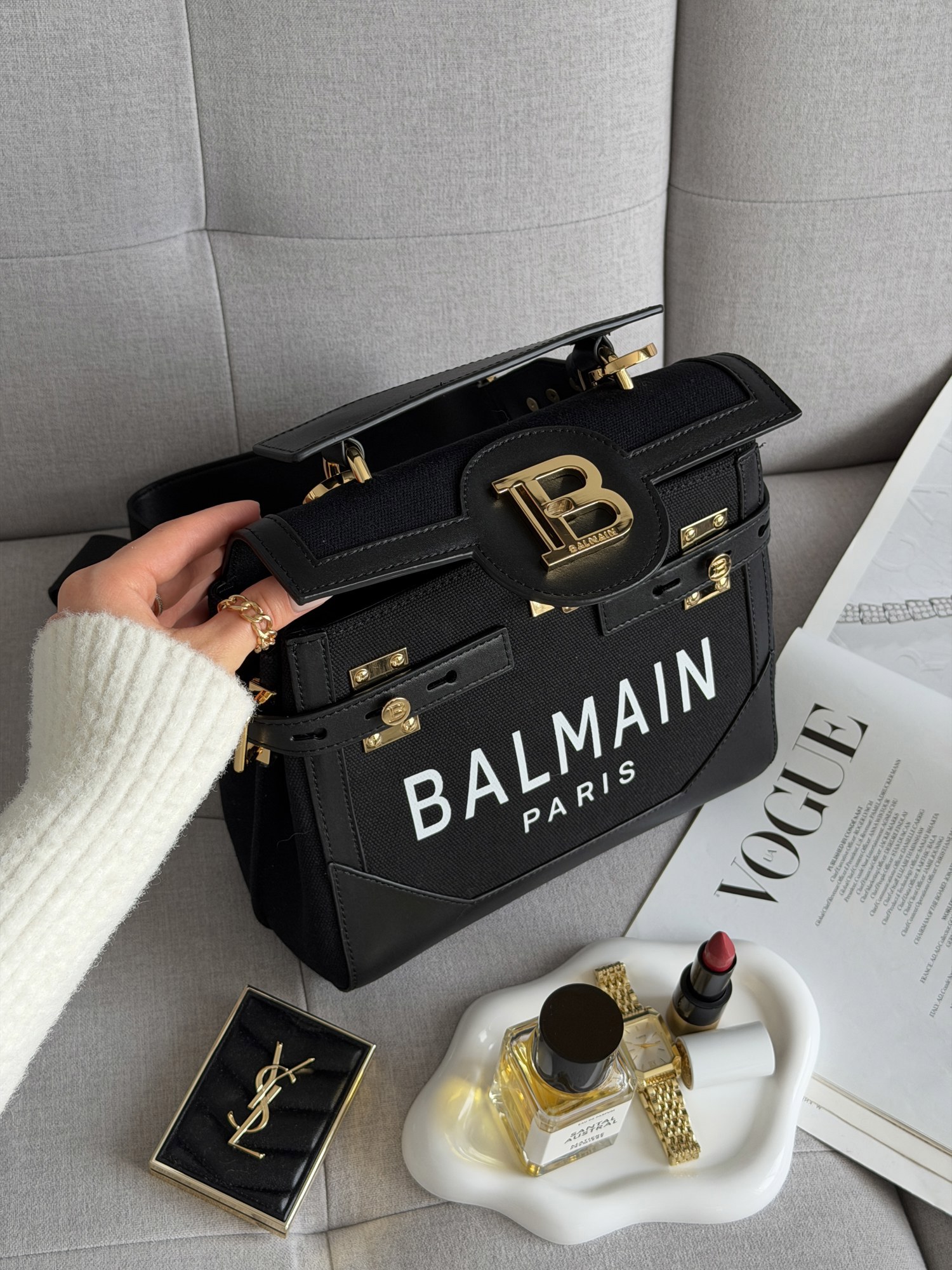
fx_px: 1760
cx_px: 476
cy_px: 635
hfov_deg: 30.3
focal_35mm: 48
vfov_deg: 39.7
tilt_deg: -53.7
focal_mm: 6.76
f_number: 1.78
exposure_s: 1/166
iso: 50
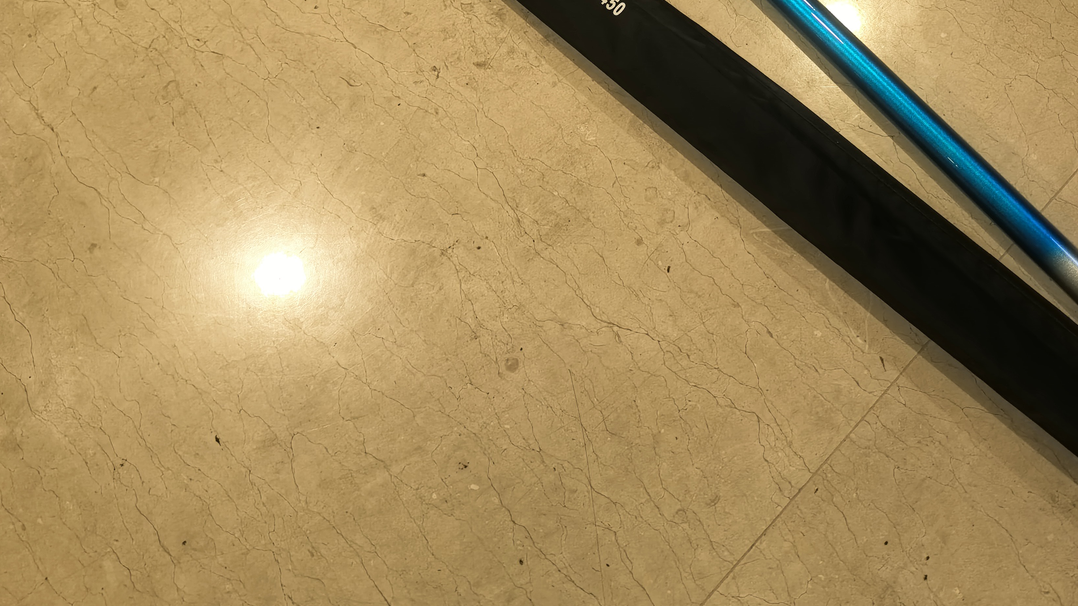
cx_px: 659
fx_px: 1486
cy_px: 2
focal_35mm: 52
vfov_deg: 22.2
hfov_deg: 39.7
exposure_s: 1/50
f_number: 1.4
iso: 250
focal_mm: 6.98
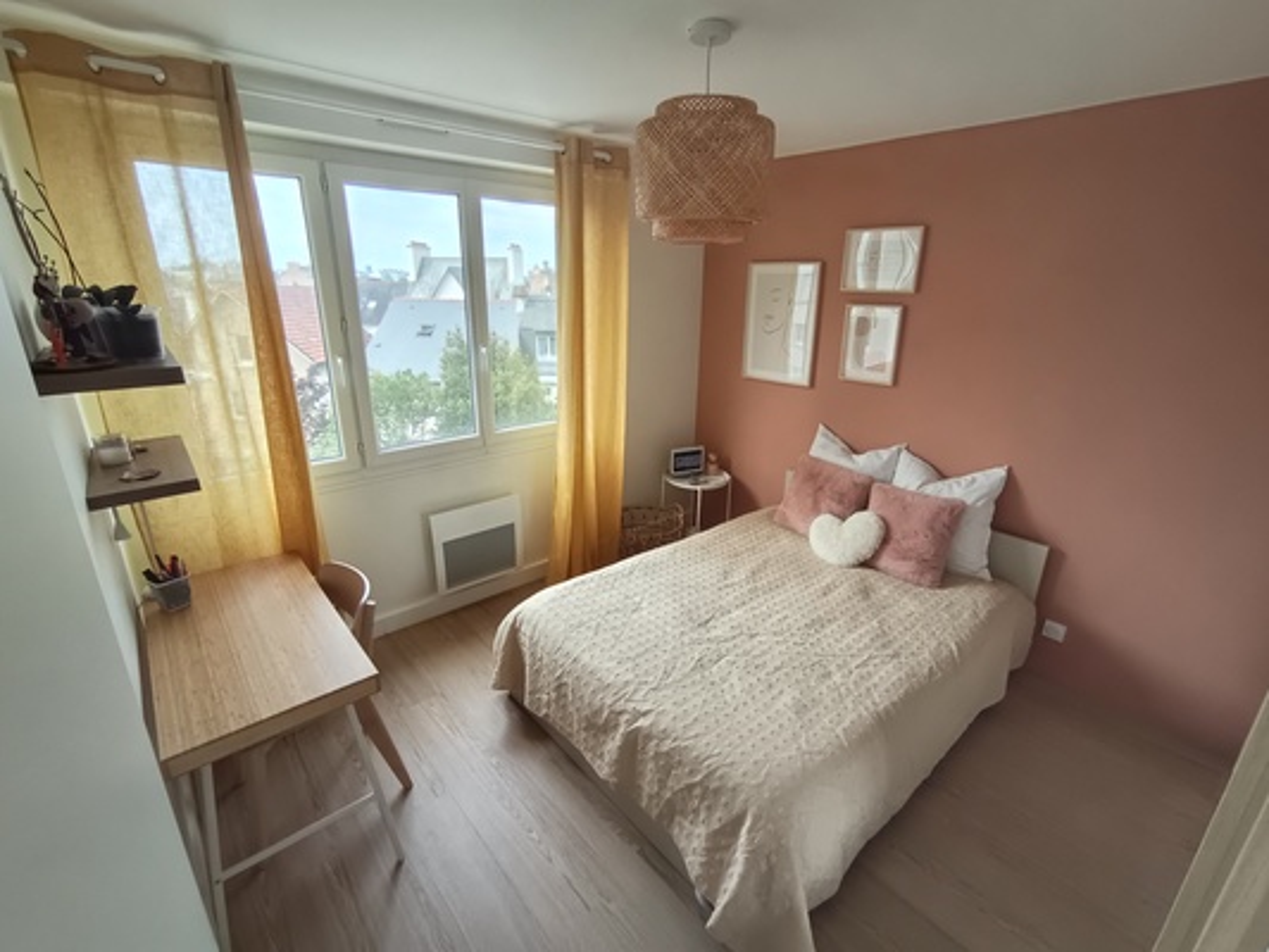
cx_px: 634
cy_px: 476
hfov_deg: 98.2
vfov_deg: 81.8
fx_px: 550
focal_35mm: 15
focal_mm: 1.65
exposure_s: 1/120
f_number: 2.2
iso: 109
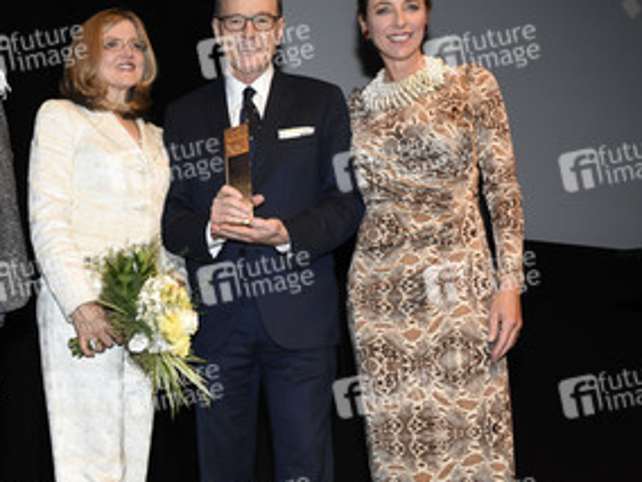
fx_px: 1020
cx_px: 196
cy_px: 222
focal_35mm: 55
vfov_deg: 26.6
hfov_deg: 34.5
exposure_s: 1/160
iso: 1600
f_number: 6.3
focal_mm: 24
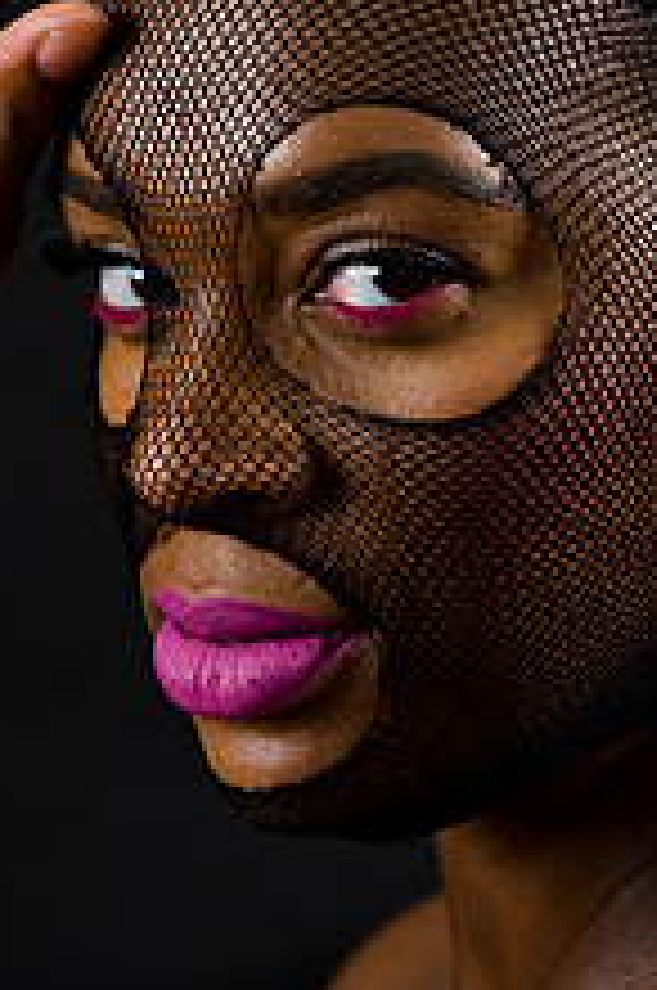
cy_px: 288
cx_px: 362
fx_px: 11258
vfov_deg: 5.0
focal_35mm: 410
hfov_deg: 3.3
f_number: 5.6
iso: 200
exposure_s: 1/125
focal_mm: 200
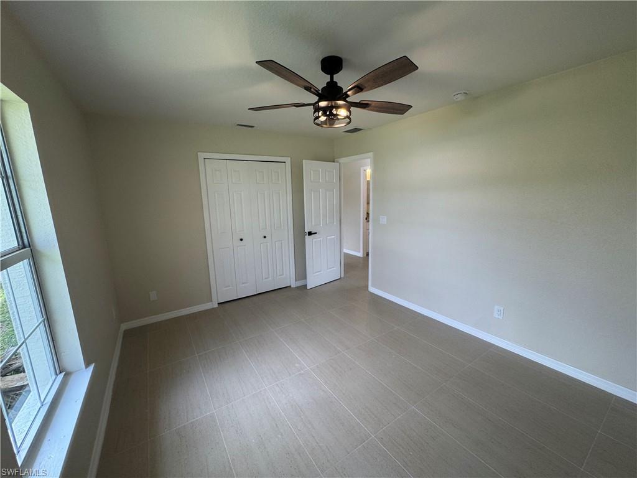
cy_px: 239
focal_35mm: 14
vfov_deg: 85.7
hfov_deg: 102.1
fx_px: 258
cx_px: 318
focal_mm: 2.22
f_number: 2.2
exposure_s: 1/120
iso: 125
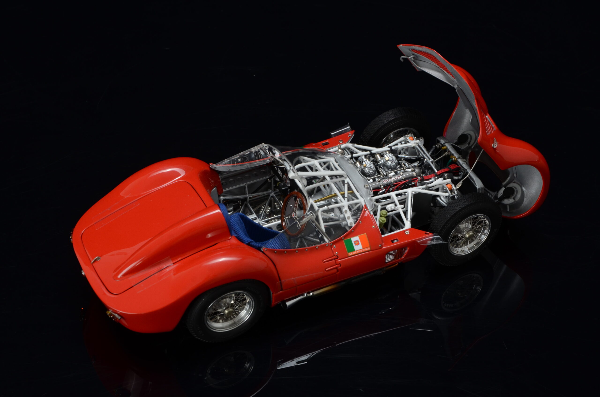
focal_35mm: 93
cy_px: 198
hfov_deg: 22.0
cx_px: 300
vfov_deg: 14.6
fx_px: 1547
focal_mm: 62
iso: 400
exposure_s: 1/30
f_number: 11
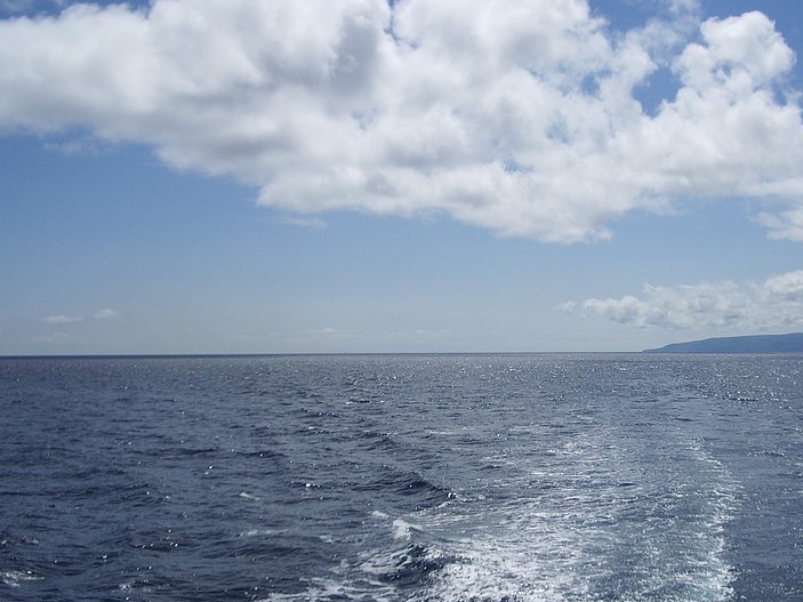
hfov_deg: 37.1
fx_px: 1183
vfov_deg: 28.5
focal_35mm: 51
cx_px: 539
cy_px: 331
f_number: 4.3
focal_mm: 5.8
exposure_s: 1/1500
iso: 50
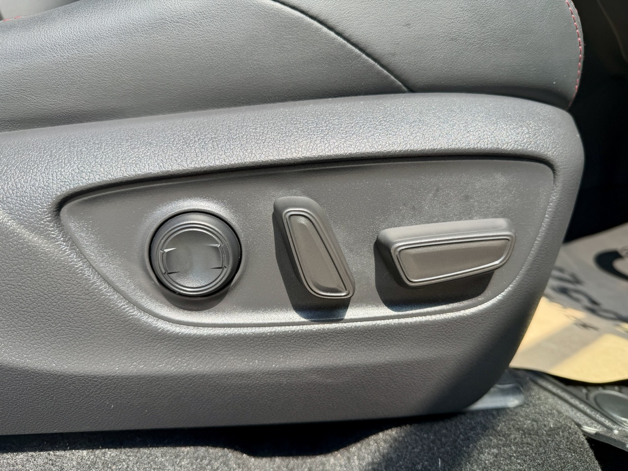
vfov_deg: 56.8
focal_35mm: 24
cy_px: 236
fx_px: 435
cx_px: 314
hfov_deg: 71.6
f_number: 1.78
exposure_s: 1/580
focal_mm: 6.76
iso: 80
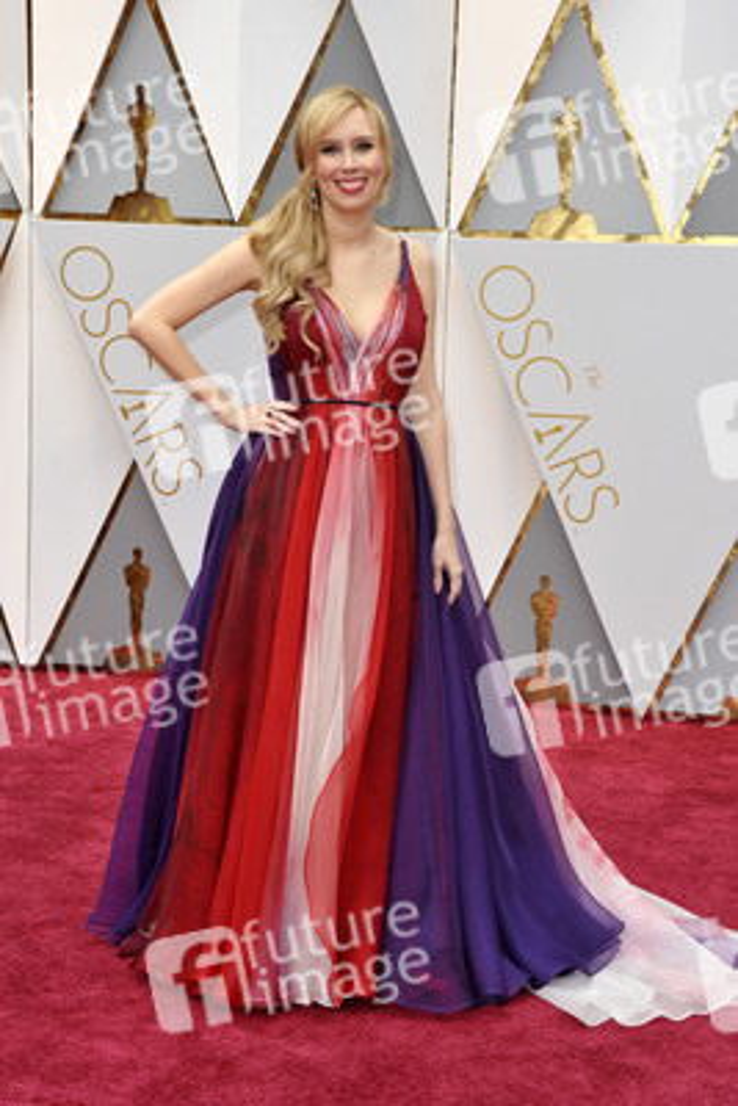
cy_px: 553
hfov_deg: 17.5
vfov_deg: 26.0
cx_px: 369
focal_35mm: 78
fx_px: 2396
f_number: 9
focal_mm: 78
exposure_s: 1/250
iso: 800
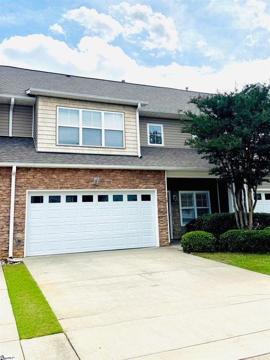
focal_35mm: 24
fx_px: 250
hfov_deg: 56.8
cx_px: 135
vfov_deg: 71.6
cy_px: 180
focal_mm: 6.76
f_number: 1.78
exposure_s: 1/9009
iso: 80
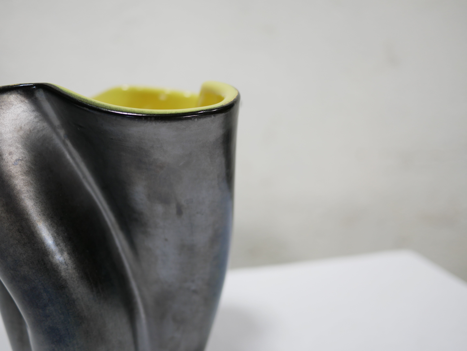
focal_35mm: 40
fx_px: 540
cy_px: 176
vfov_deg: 36.0
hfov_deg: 46.8
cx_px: 234
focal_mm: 20
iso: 200
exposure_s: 1/80
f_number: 1.7
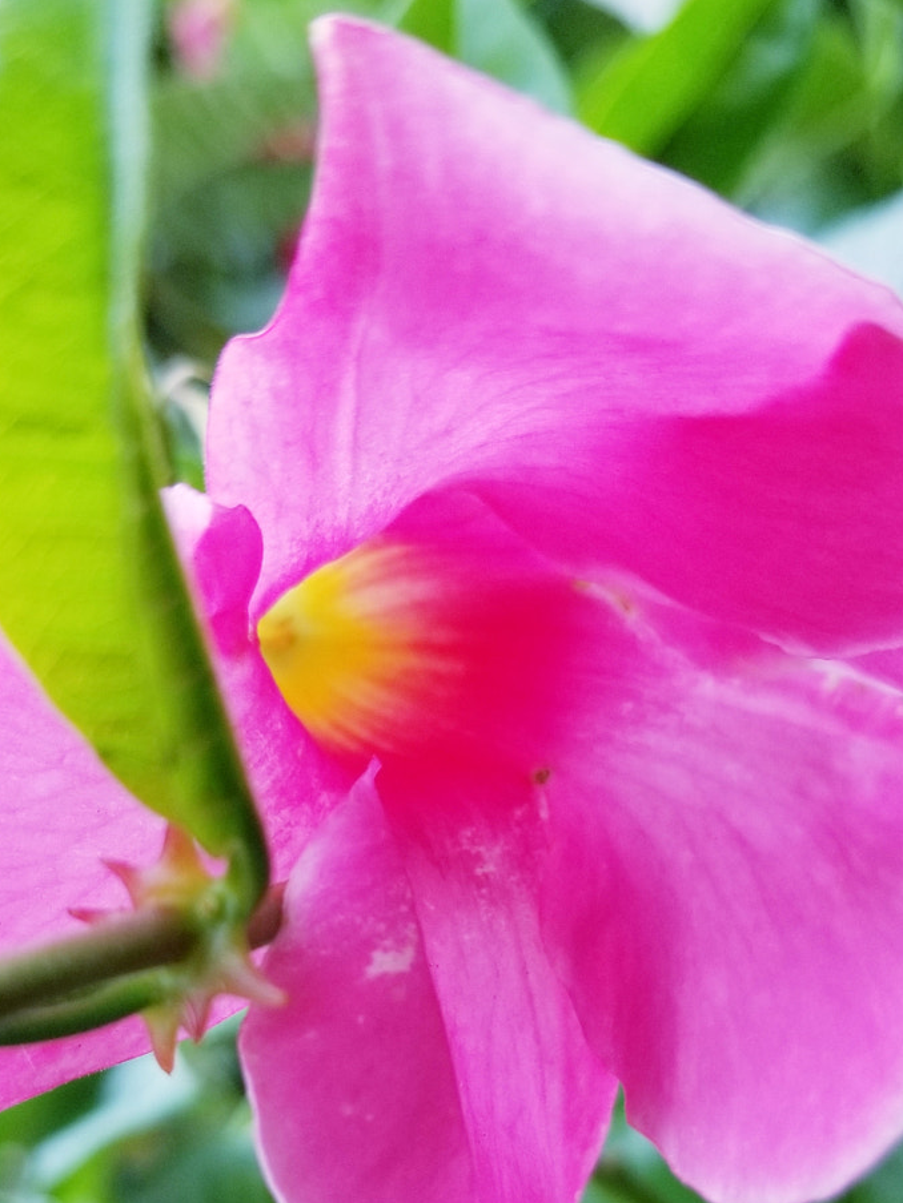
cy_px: 900
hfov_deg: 31.5
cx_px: 459
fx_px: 1600
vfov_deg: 40.1
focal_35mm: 46
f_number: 1.7
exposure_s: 1/159
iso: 50
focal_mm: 4.25
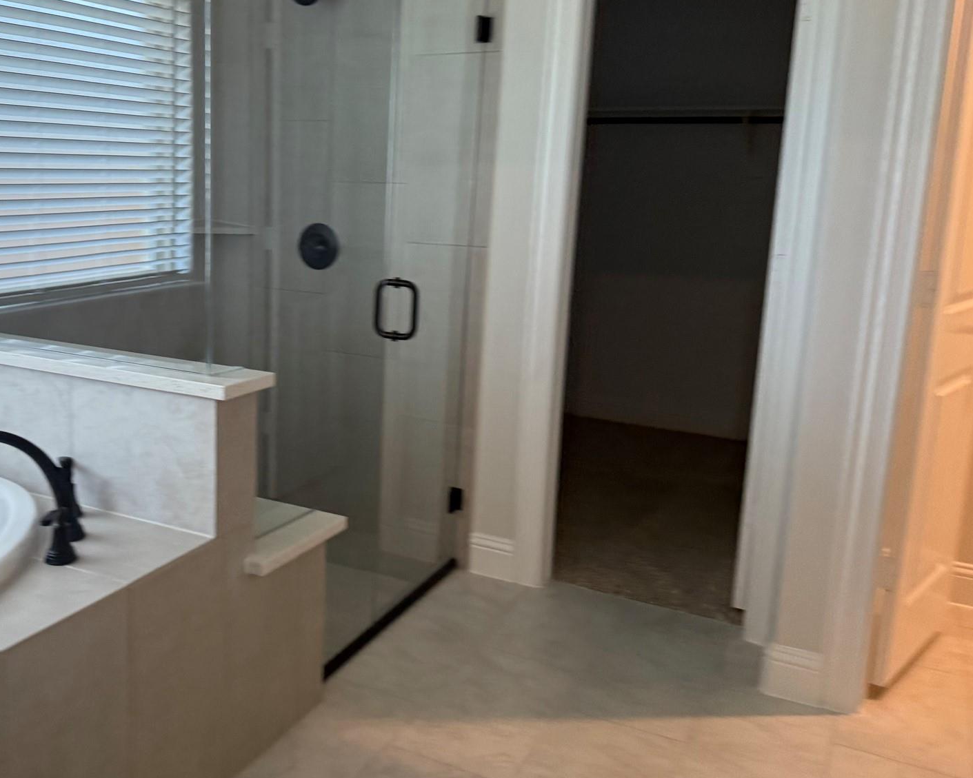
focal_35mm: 34
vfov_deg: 43.3
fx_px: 979
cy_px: 336
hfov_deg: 51.6
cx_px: 305
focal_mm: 6.76
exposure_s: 1/60
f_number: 1.78
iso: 200
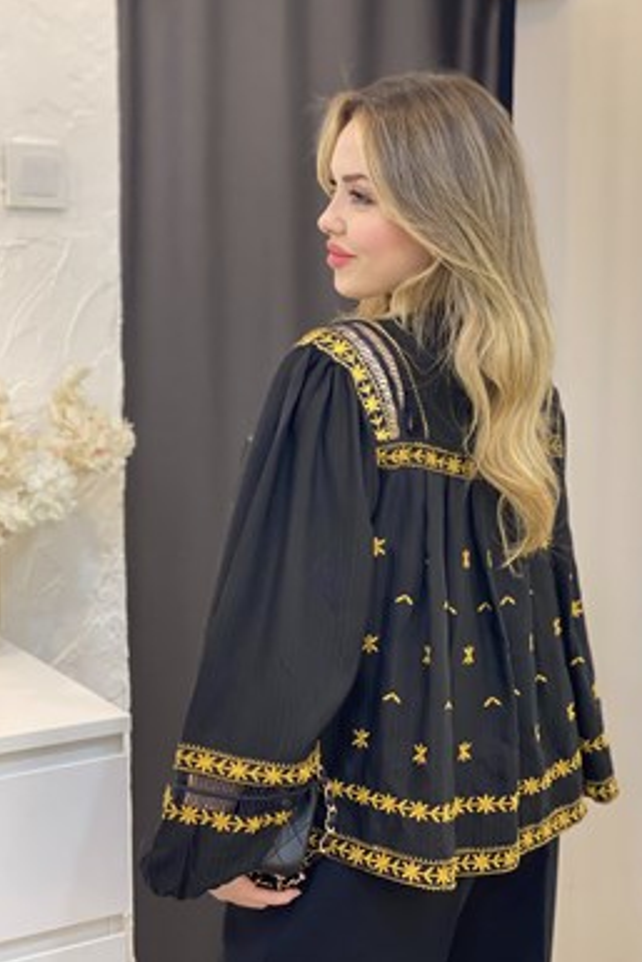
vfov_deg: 34.5
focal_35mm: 58
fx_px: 1550
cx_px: 345
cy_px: 493
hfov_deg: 23.4
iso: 160
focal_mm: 6
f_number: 2
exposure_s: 1/100
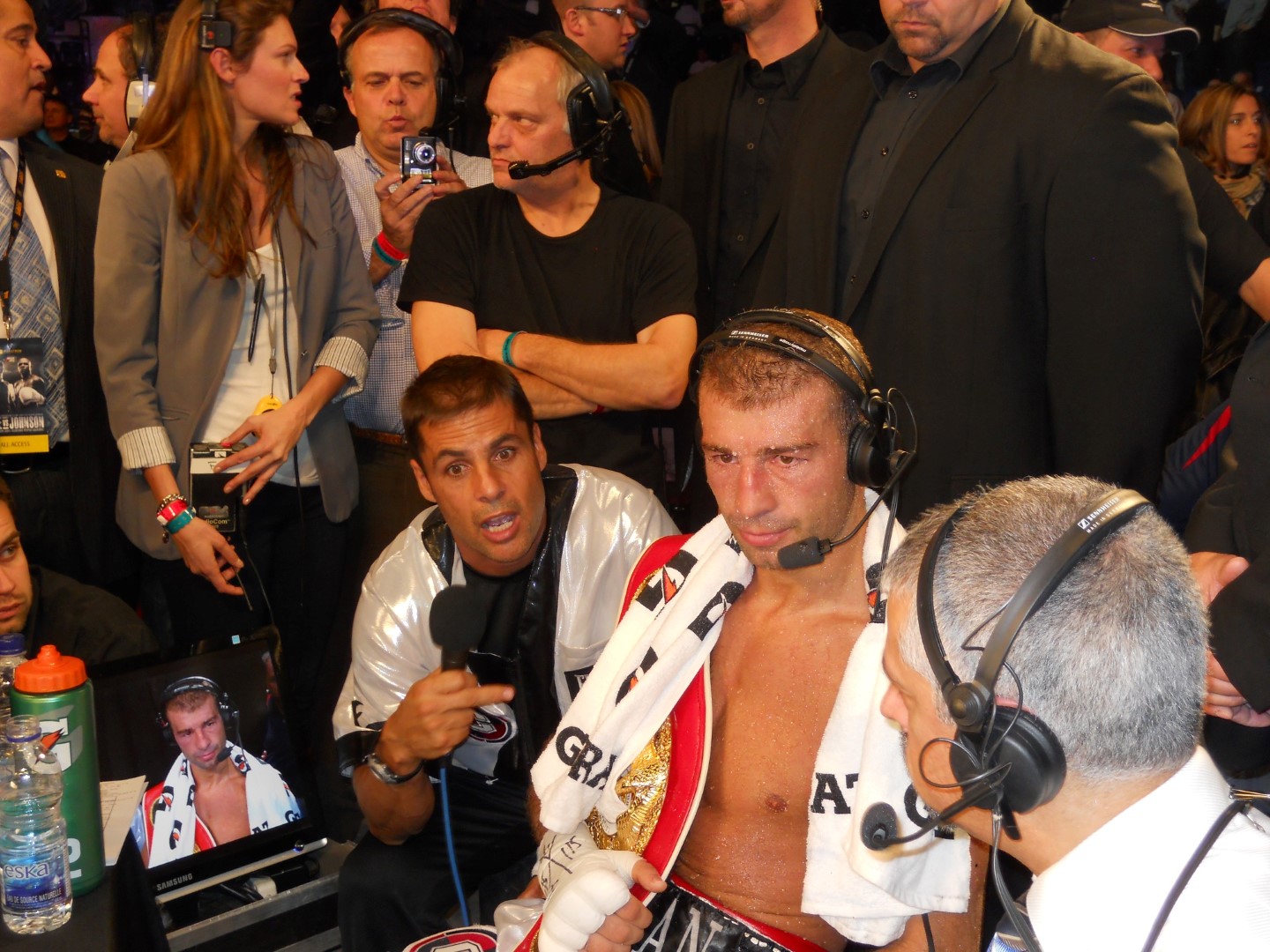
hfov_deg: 45.8
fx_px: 1504
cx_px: 635
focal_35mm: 41
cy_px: 476
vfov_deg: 35.1
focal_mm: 7.3
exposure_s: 1/30
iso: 160
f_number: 3.2
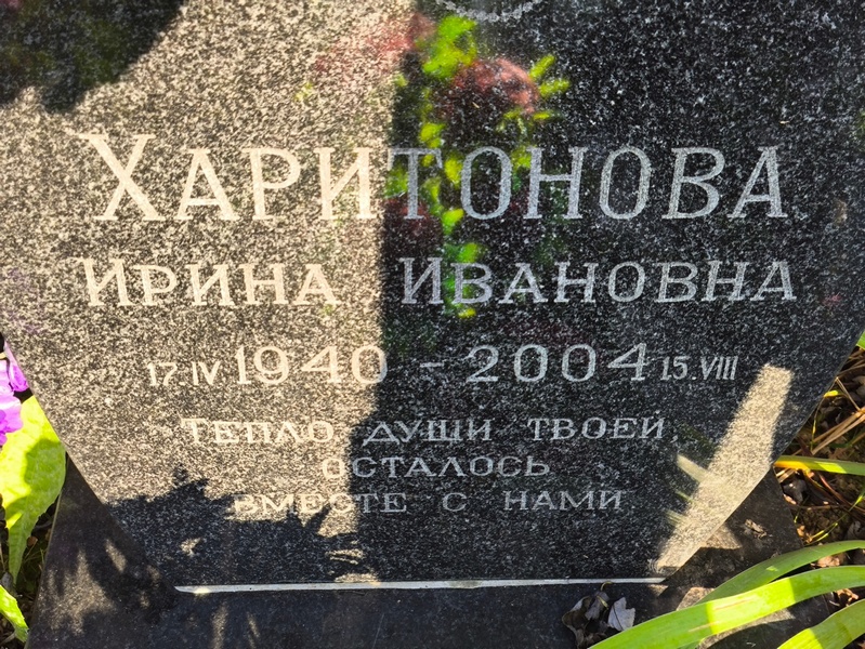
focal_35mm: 50
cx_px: 432
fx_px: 1250
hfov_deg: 38.2
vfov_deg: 29.1
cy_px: 324
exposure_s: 1/237
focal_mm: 4.71
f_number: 1.7
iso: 50
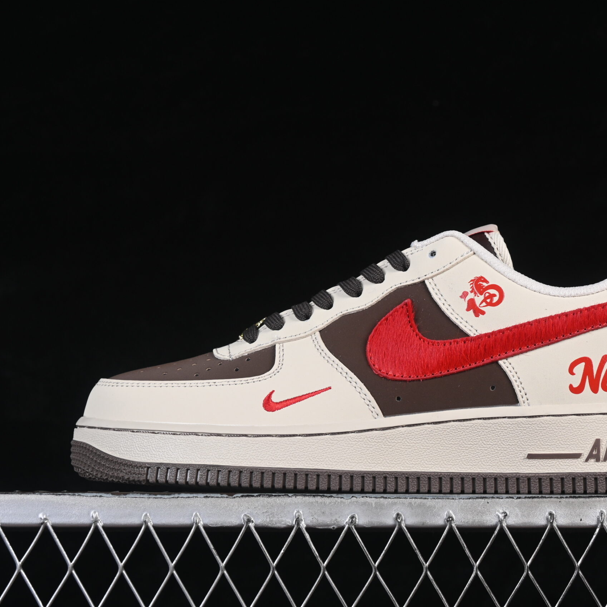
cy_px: 303
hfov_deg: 18.1
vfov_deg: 18.1
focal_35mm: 96
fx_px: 1905
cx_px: 389
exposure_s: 1/80
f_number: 8
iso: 160
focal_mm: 50
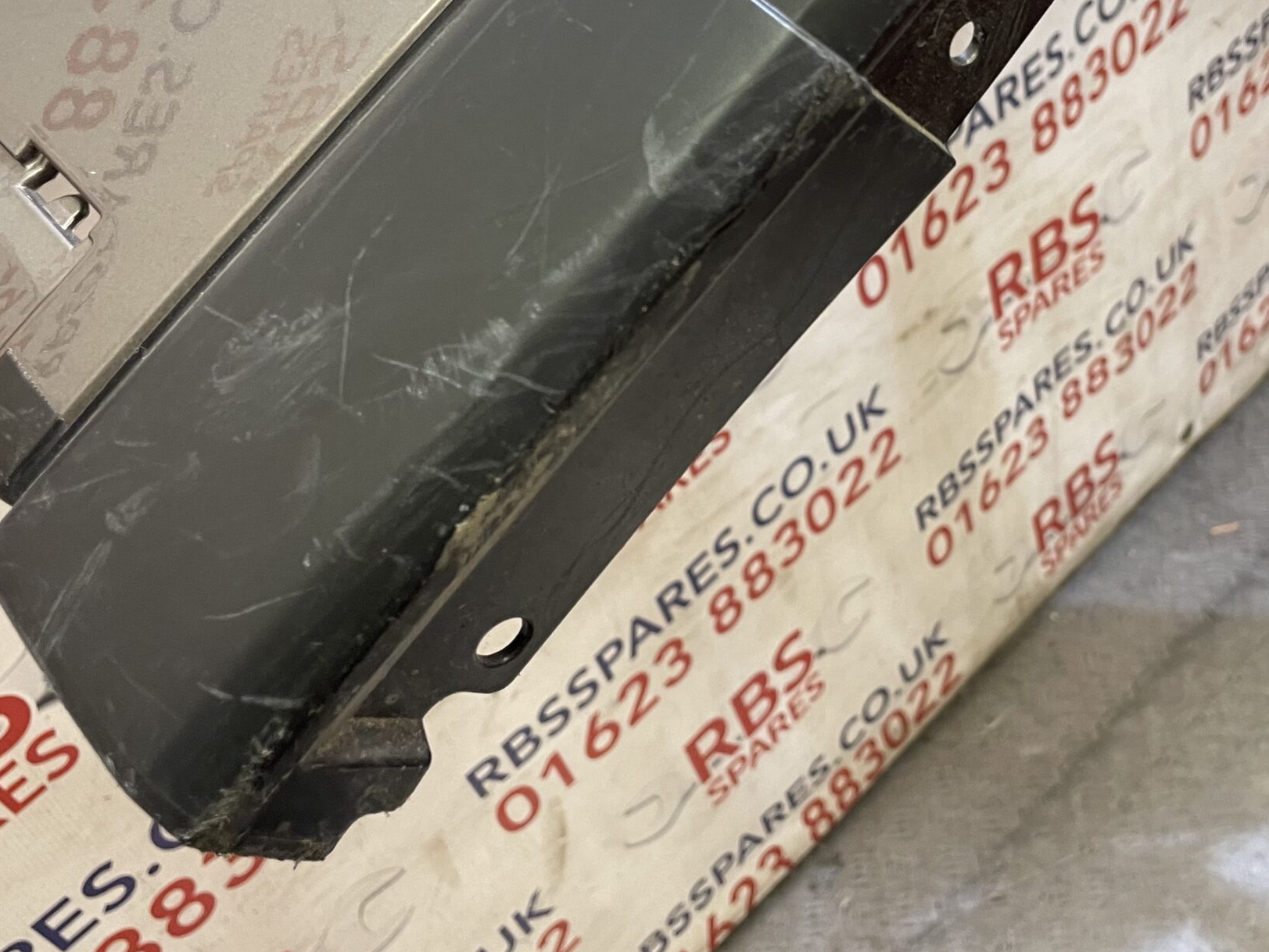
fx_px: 1503
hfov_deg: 45.1
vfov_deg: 35.0
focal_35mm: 41
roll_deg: +10.6
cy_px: 378
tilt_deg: -41.5
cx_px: 836
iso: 125
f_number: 1.6
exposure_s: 1/50
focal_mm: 4.2
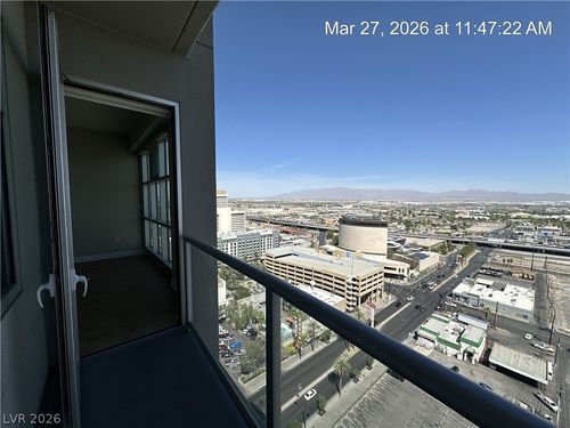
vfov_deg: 85.7
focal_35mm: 14
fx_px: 231
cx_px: 285
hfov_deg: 102.1
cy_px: 214
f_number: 2.2
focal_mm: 2.22
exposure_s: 1/3610
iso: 50
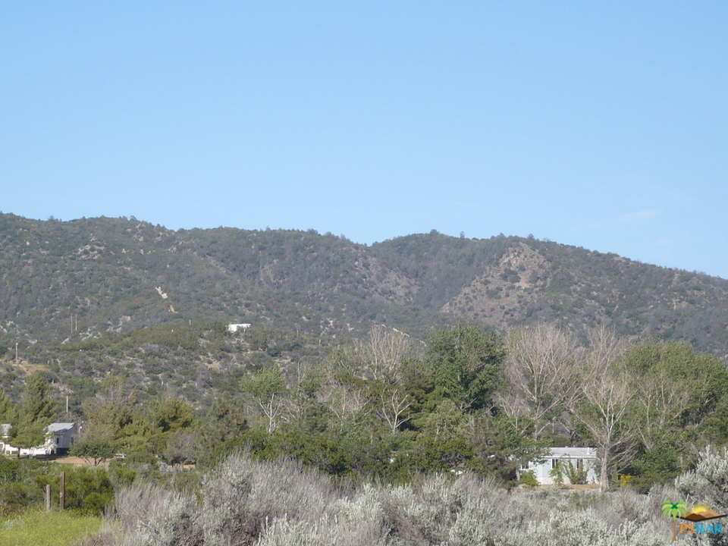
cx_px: 364
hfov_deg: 12.4
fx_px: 3344
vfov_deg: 9.3
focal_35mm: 159
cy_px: 273
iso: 100
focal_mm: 17.4
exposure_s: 1/500
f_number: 5
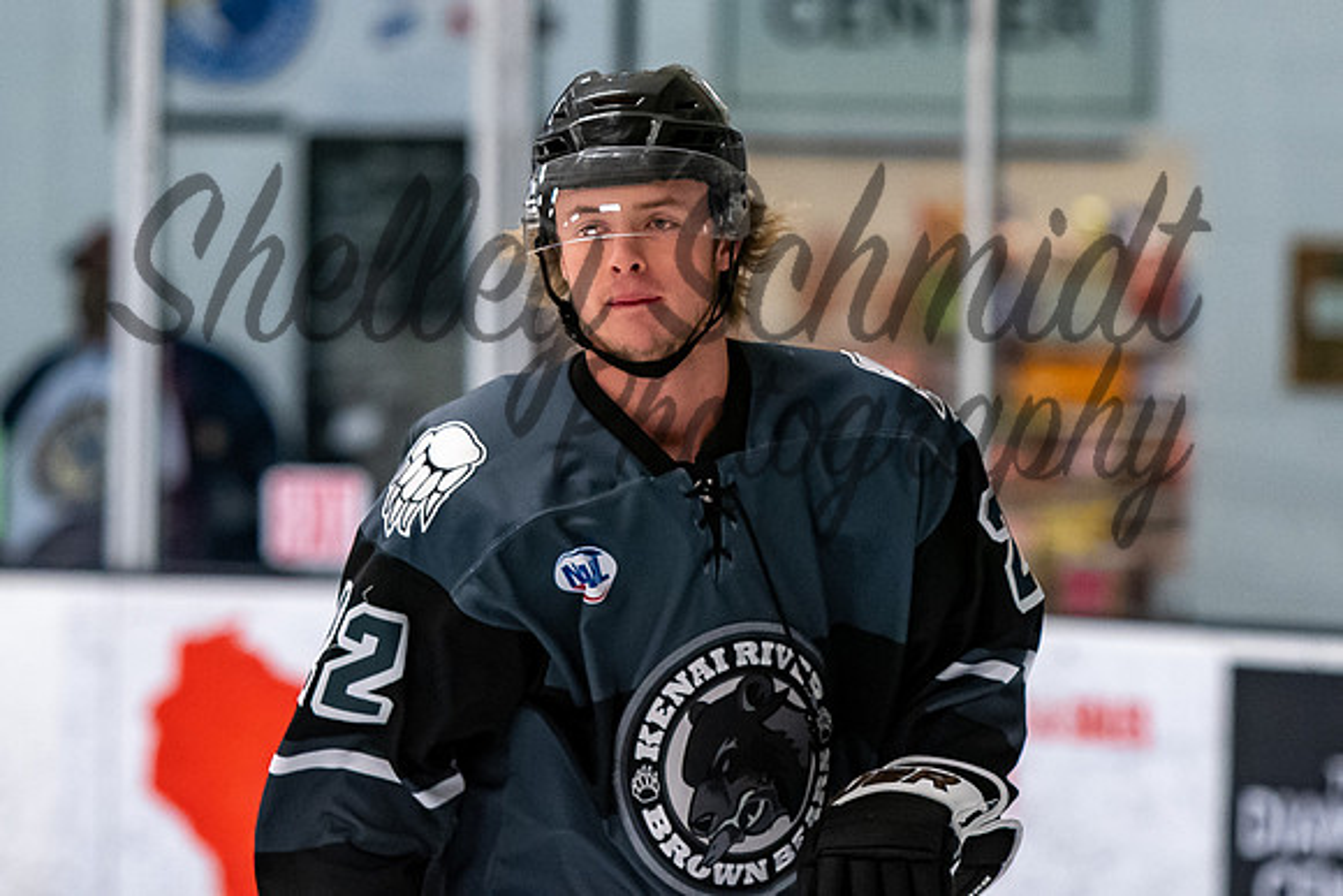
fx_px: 13620
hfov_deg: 5.6
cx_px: 690
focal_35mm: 365
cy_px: 208
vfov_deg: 3.8
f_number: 2.8
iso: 2000
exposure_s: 1/800
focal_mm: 155
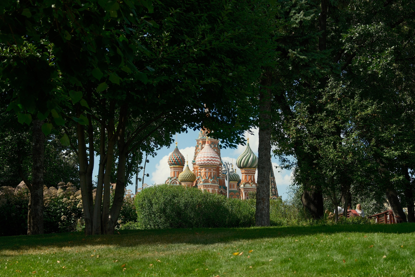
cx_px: 208
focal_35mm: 75
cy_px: 138
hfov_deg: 27.0
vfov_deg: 18.2
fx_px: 865
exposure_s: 1/1800
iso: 640
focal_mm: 50
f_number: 5.6
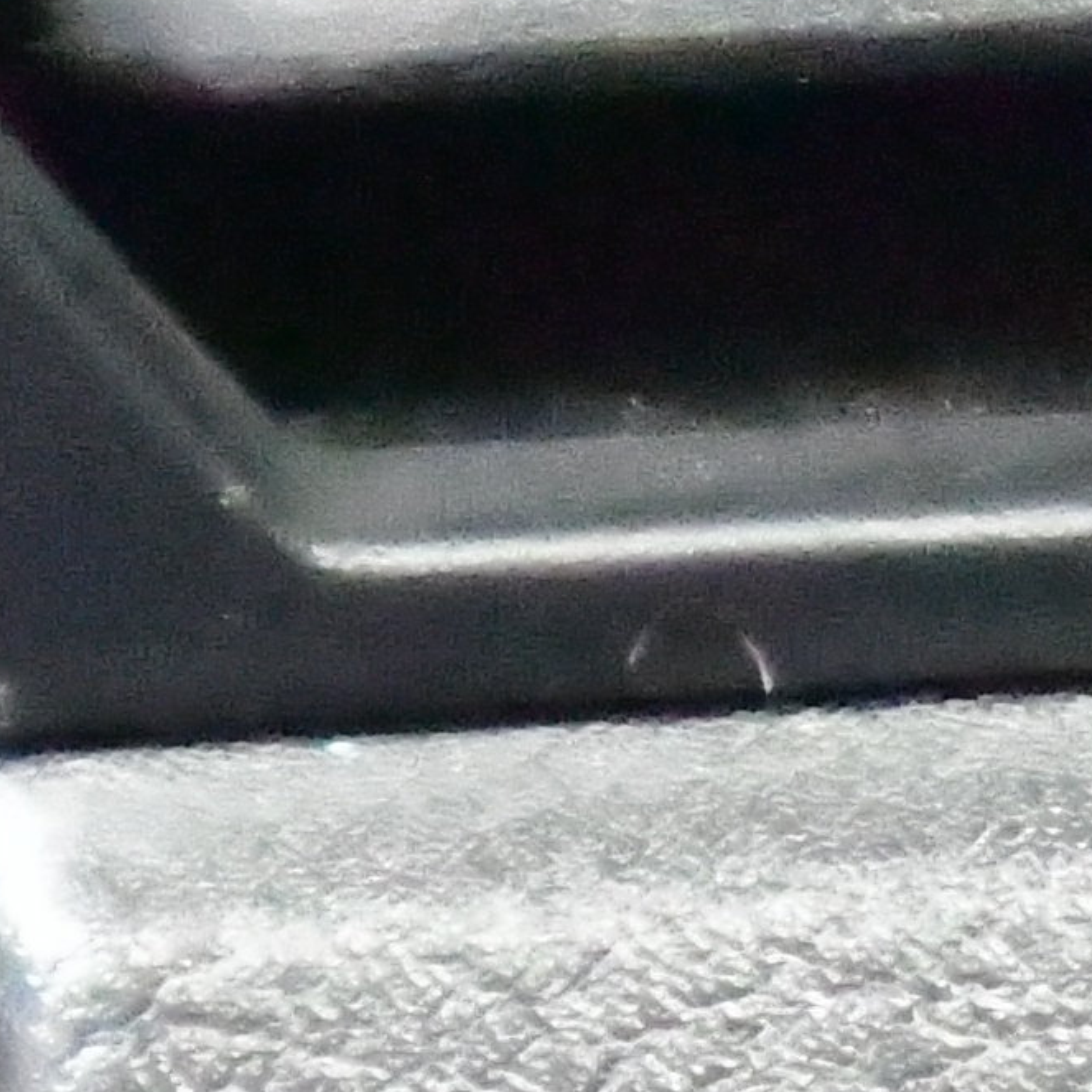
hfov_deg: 2.9
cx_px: 3540
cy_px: 1543
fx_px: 21006
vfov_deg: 3.0
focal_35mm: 589
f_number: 5.6
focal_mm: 55
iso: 36000
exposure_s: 1/100
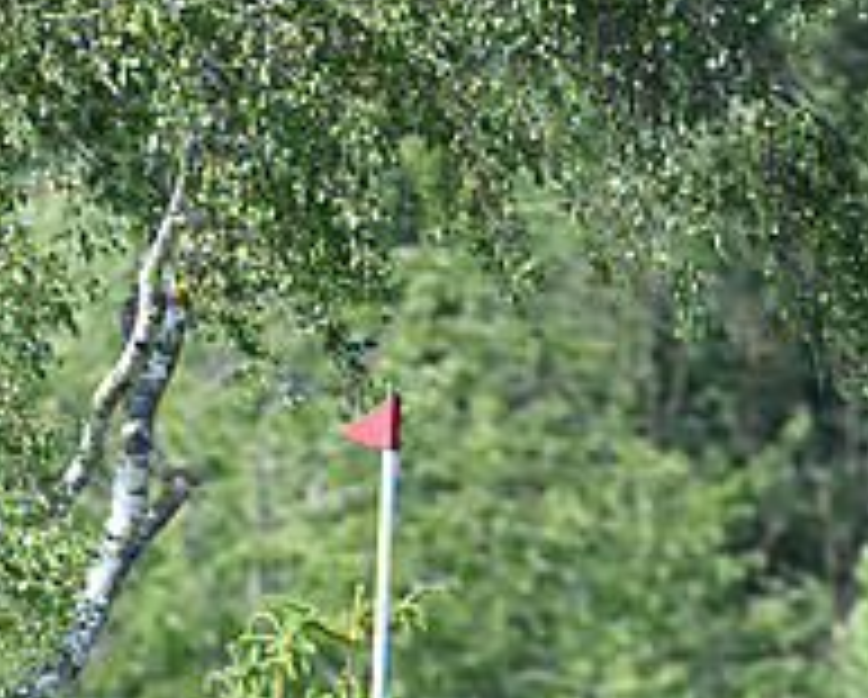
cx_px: 263
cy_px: 1288
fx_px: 18859
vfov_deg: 2.1
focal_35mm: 733
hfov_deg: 2.6
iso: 500
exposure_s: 1/1250
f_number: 4.5
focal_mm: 260
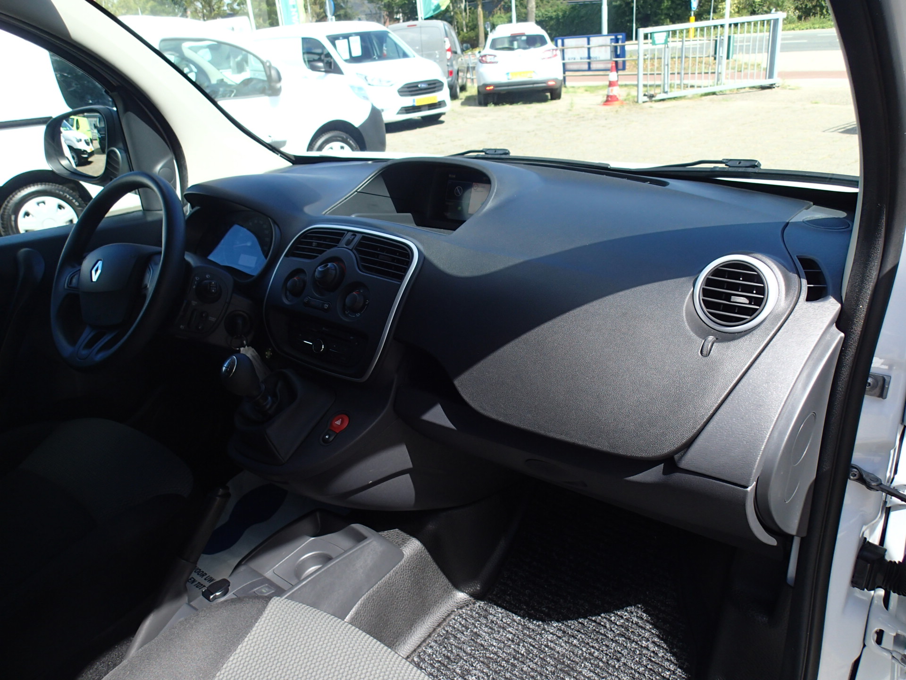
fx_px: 654
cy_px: 340
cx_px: 453
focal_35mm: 25
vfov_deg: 54.9
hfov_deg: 69.4
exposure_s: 1/400
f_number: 2.8
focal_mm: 4.5
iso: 100
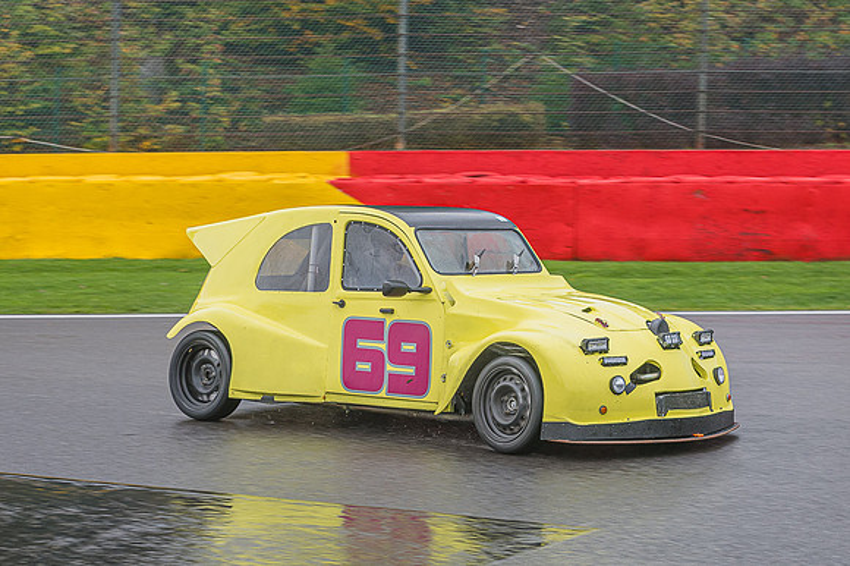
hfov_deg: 19.7
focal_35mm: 104
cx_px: 541
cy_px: 356
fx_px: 2443
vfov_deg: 13.2
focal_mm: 70
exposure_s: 1/200
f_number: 5
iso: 250
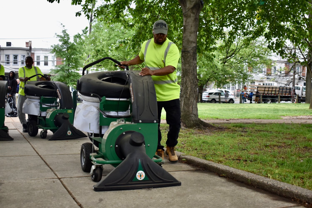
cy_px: 104
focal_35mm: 46
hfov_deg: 42.3
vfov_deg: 28.9
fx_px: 403
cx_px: 156
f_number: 4.2
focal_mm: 31
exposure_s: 1/250
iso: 720
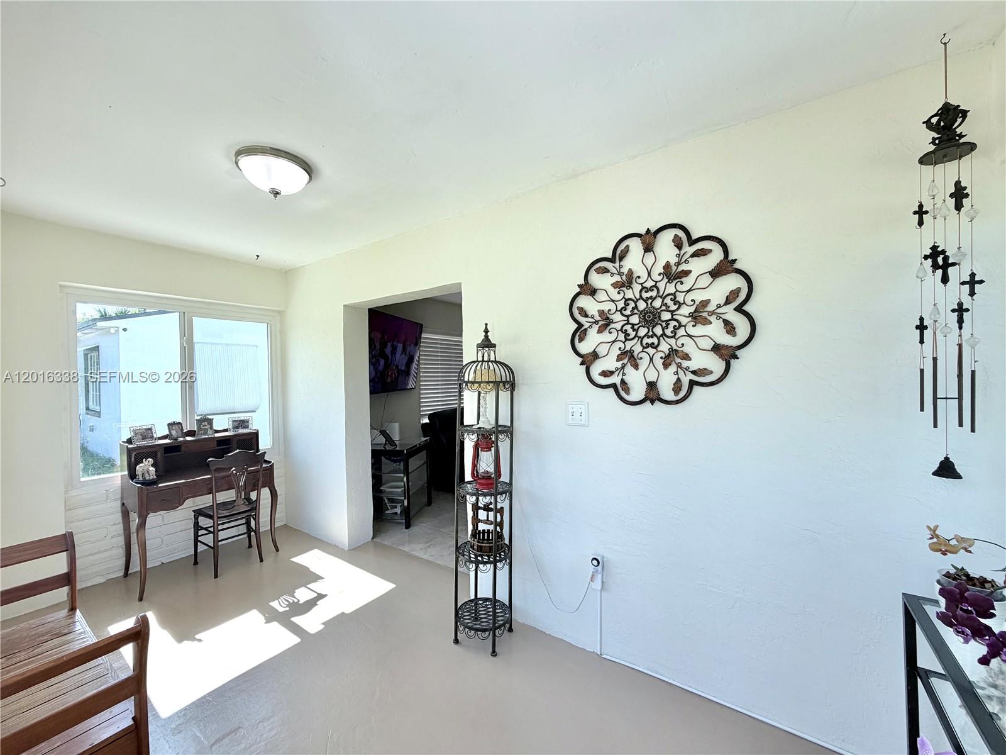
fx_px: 407
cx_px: 503
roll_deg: +1.1
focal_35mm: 14
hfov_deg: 102.1
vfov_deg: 85.7
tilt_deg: -0.6
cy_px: 378
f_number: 2.2
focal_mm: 2.22
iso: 40
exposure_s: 1/227
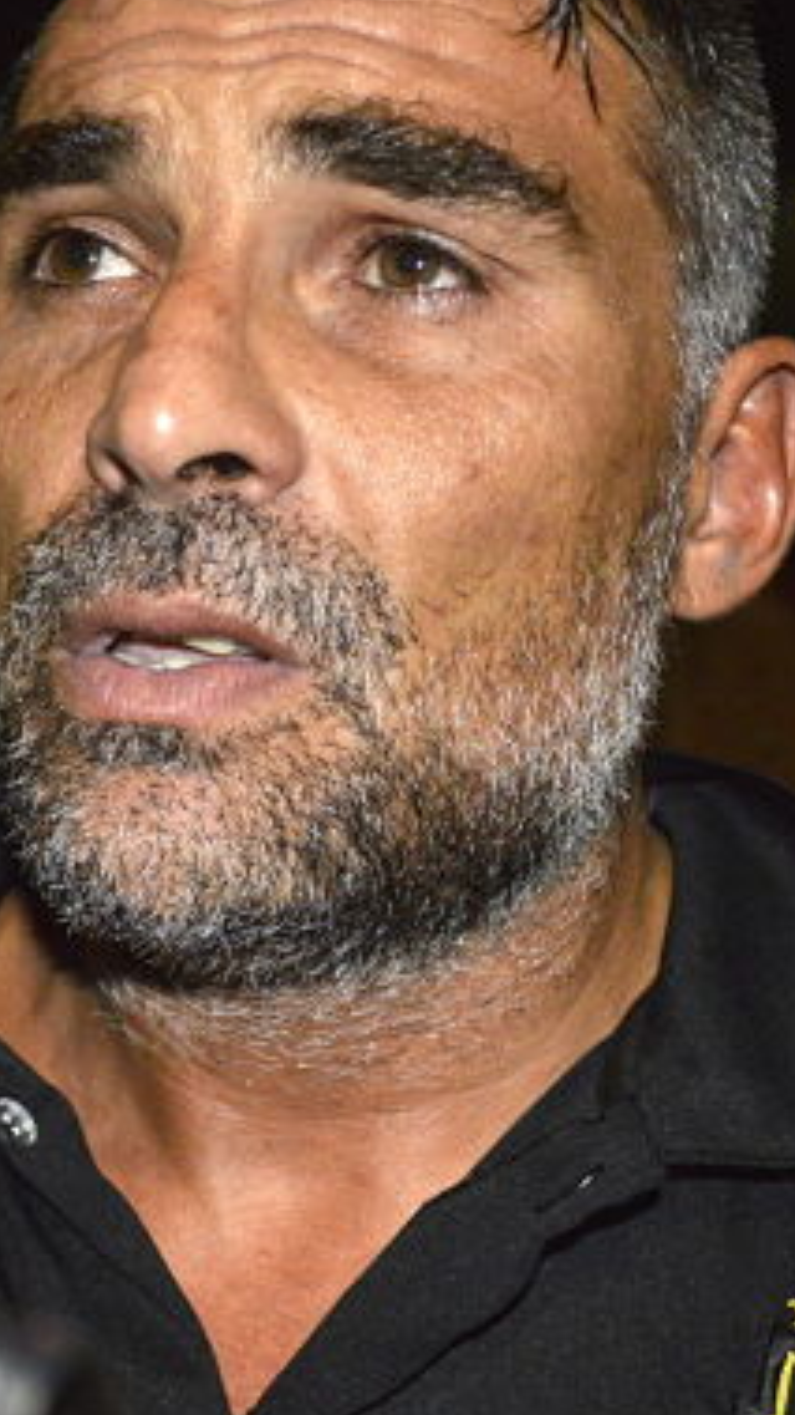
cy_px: 691
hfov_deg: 20.6
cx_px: 269
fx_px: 2175
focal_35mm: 58
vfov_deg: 36.0
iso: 1600
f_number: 3.8
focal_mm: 20
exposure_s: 1/60
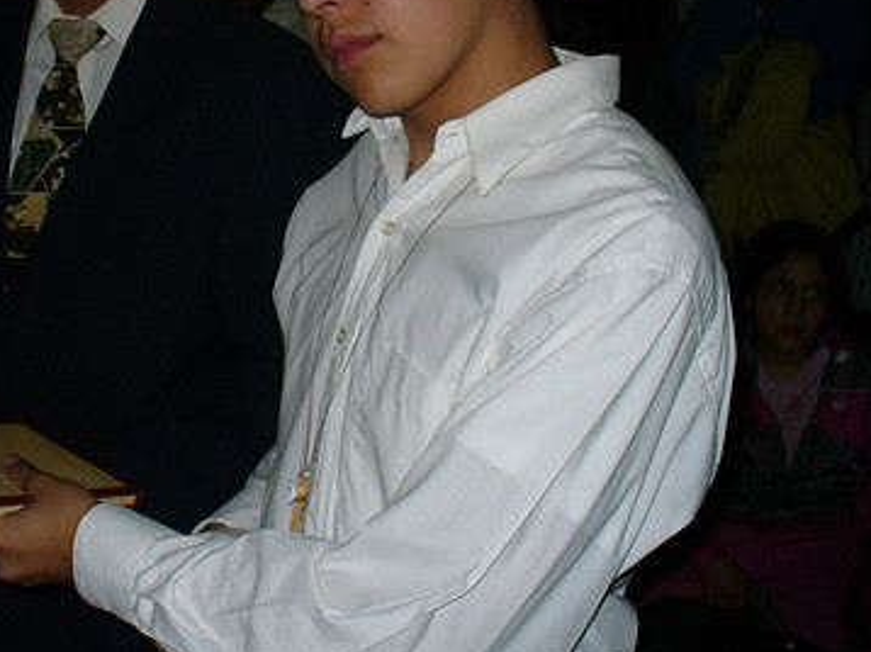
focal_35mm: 60
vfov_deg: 24.2
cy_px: 181
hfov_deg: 32.0
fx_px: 1509
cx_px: 297
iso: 100
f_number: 2.8
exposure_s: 1/30
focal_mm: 6.1
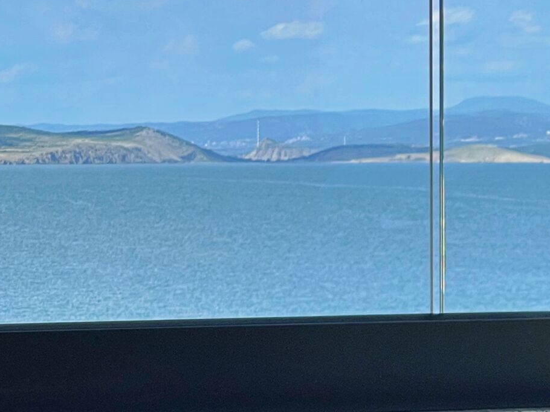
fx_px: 3129
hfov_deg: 9.8
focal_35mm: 197
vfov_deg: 7.5
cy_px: 186
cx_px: 792
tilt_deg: -2.6
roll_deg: -0.9
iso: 20
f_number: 2.2
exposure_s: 1/1233
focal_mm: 7.5
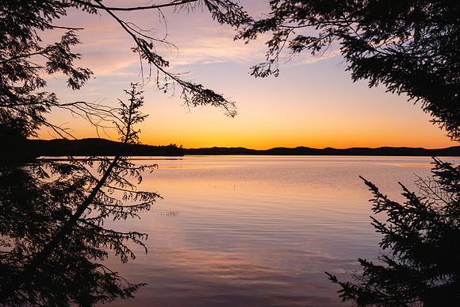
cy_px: 154
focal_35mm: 36
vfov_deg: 36.9
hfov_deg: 53.1
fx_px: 460
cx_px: 230
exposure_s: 1/50
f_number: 11
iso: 100
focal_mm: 24
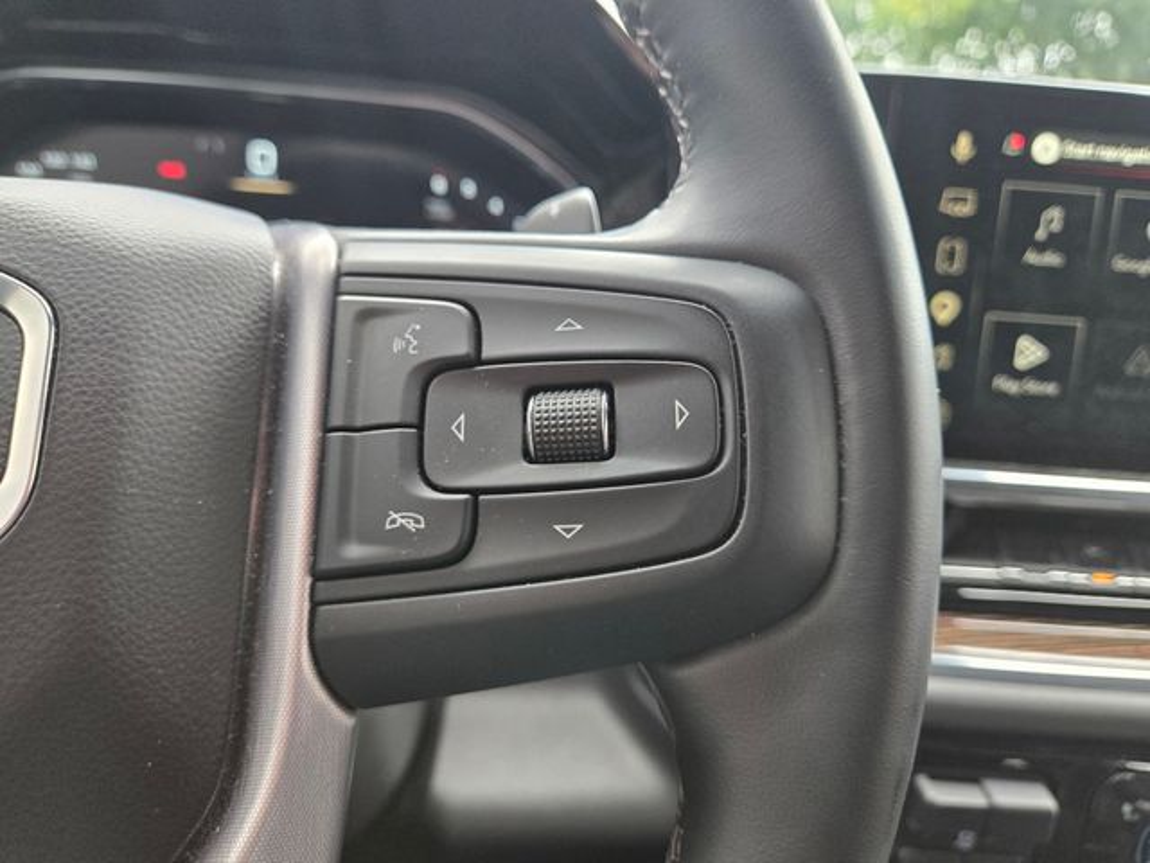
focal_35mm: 23
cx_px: 575
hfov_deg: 73.9
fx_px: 764
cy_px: 432
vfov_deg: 58.9
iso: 200
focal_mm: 5.4
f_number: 1.8
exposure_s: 1/180
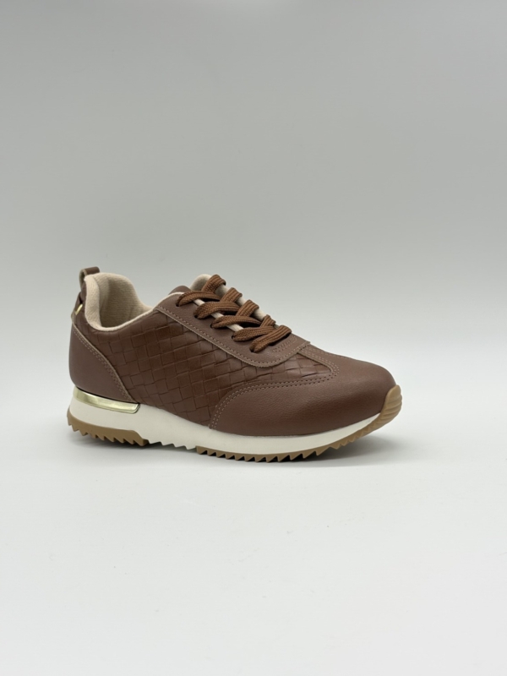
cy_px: 338
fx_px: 1015
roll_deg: +4.9
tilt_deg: -10.5
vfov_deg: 36.8
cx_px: 254
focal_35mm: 52
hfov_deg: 28.0
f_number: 1.6
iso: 50
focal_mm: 5.96
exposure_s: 1/118
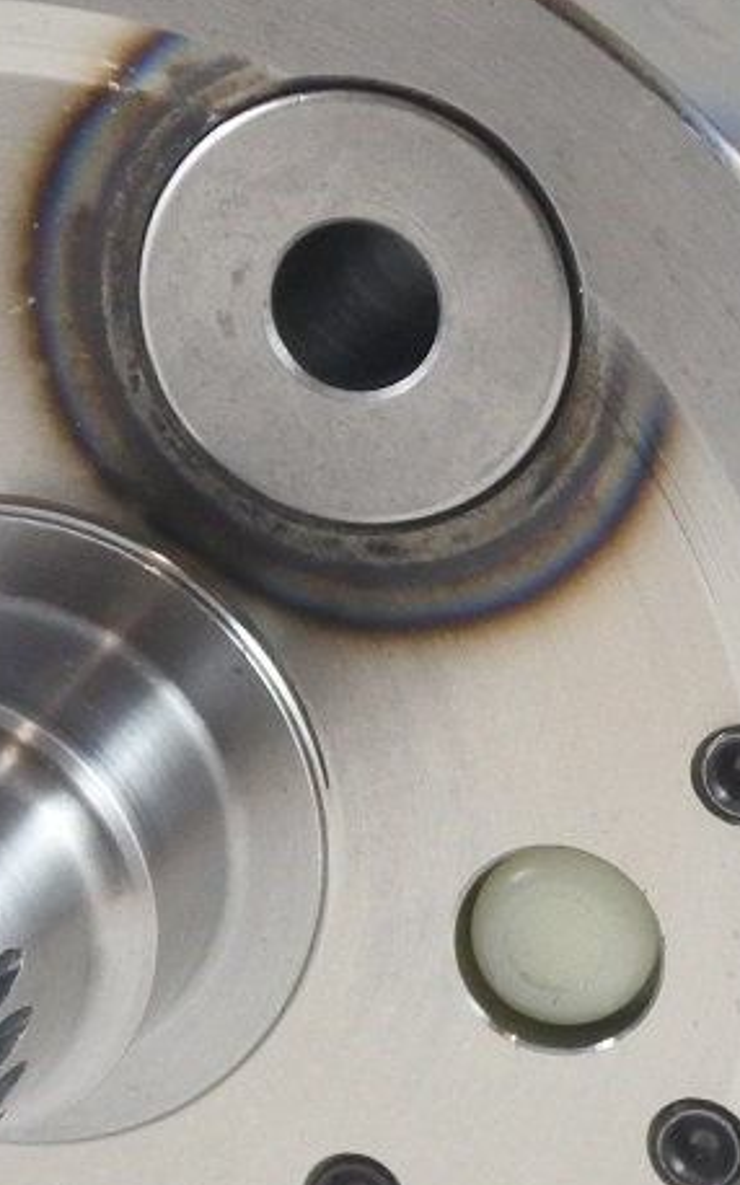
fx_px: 7039
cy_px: 960
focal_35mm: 218
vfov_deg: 9.6
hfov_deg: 6.0
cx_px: 781
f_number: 4.5
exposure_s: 1/125
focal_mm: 18.4
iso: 720
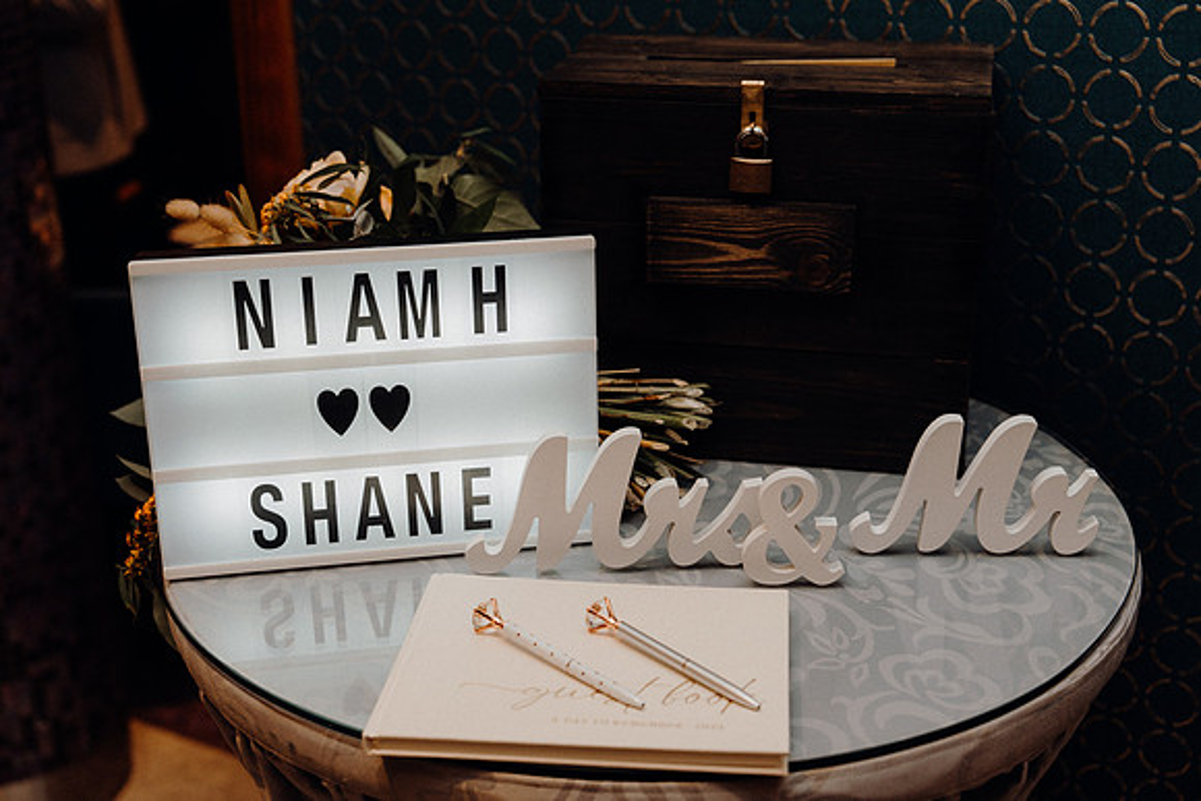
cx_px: 600
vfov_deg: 28.1
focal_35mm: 48
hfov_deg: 41.1
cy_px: 400
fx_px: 1602
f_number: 3.5
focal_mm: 48
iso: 1000
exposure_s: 1/125
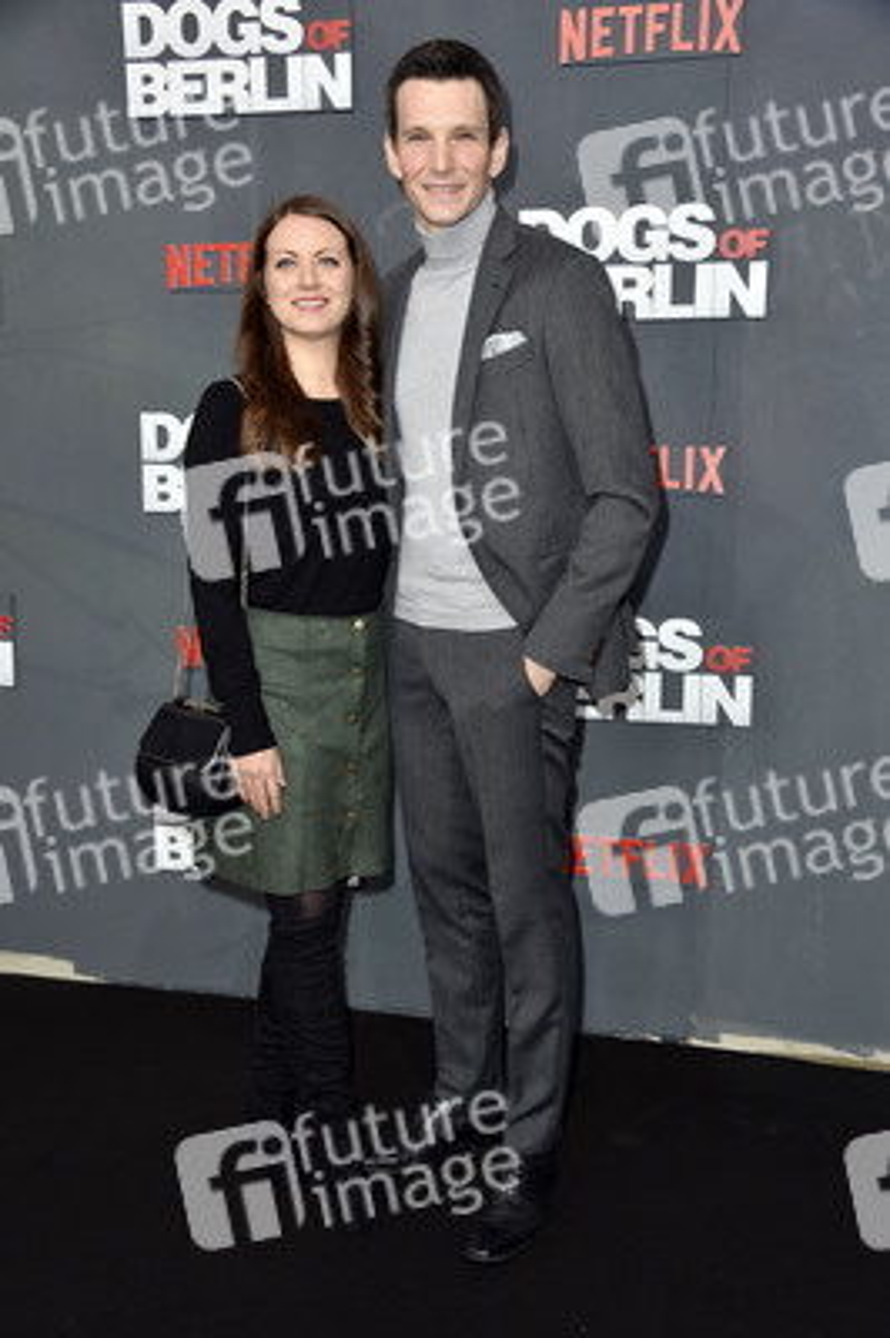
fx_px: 1634
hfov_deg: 30.5
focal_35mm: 44
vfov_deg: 44.5
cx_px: 445
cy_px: 669
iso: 250
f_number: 7.1
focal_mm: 44
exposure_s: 1/200
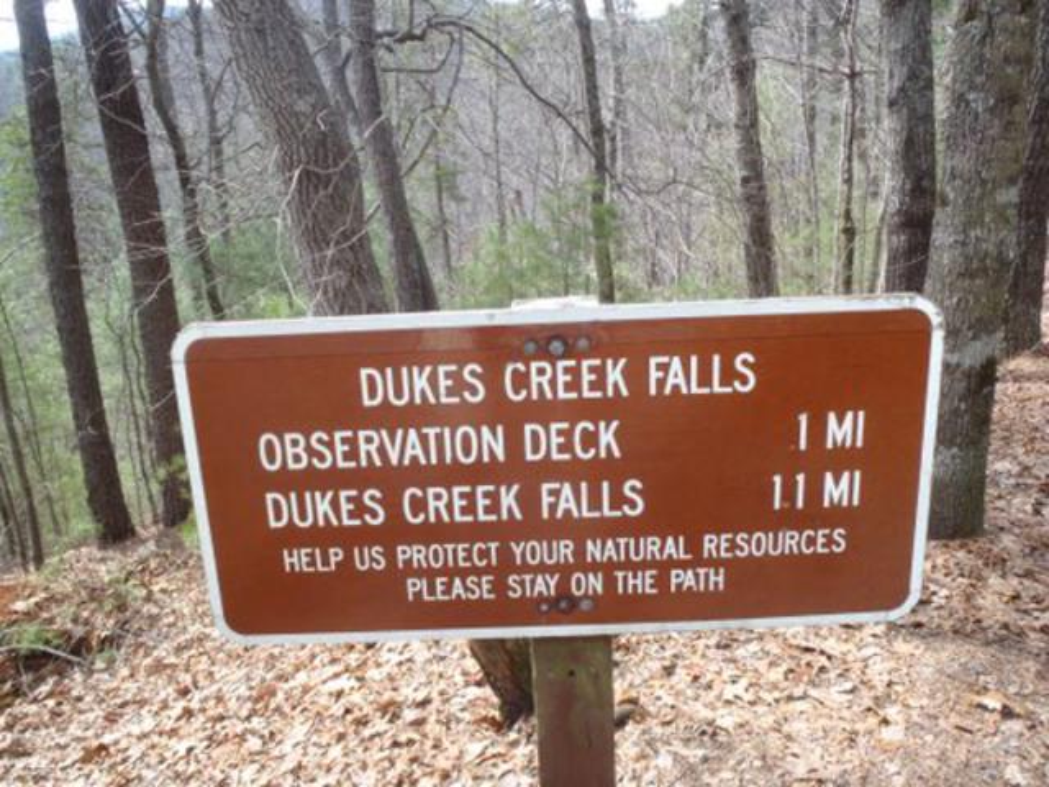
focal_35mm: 28
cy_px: 394
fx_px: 849
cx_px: 524
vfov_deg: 49.7
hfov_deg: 63.4
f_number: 3.9
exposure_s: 1/100
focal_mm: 5
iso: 80
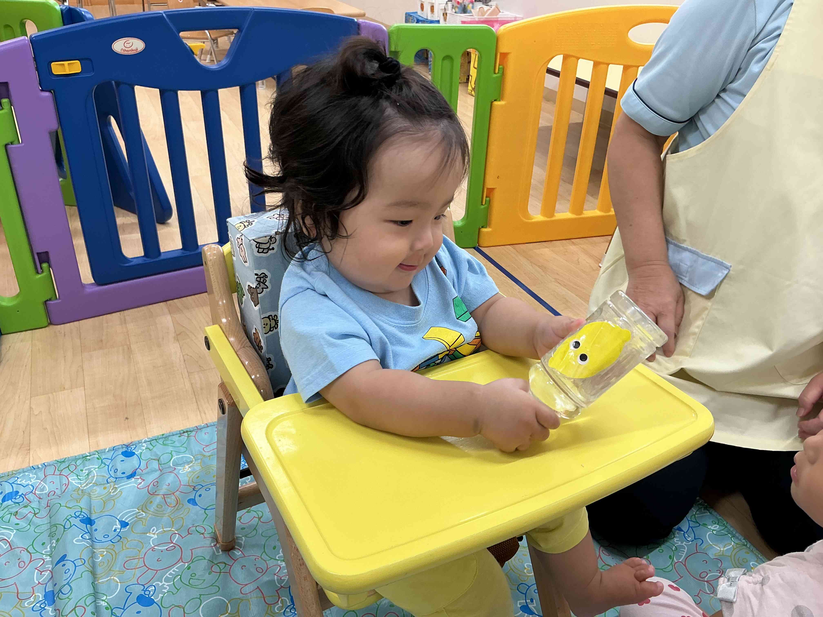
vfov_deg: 48.2
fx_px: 689
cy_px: 308
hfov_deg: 61.7
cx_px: 412
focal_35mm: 29
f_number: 1.8
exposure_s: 1/60
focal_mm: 3
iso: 40
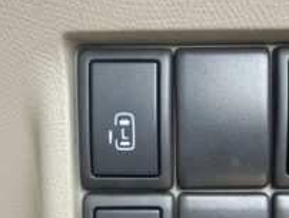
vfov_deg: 31.2
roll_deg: +2.6
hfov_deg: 40.5
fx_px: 376
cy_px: 183
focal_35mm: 45
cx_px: 226
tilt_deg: -11.6
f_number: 2.2
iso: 200
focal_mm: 2.22
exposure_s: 1/121
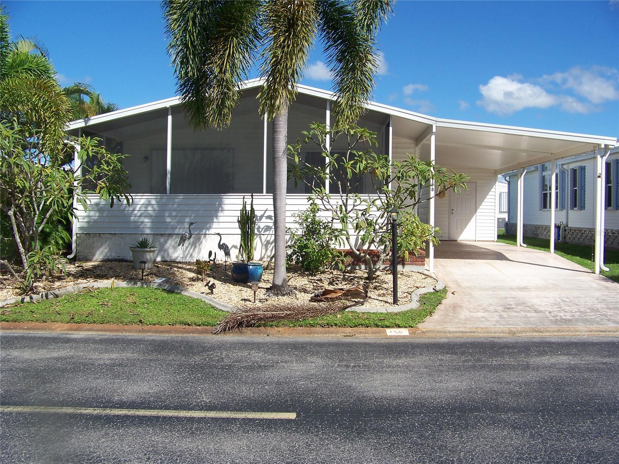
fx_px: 644
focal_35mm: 36
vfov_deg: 39.7
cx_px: 310
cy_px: 232
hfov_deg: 51.4
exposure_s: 1/500
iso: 64
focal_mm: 5.85
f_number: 4
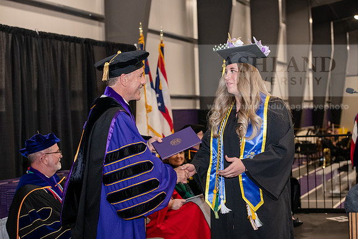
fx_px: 696
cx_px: 179
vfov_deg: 19.5
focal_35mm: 70
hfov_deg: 28.8
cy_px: 120
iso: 2500
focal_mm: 70
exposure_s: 1/200
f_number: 5
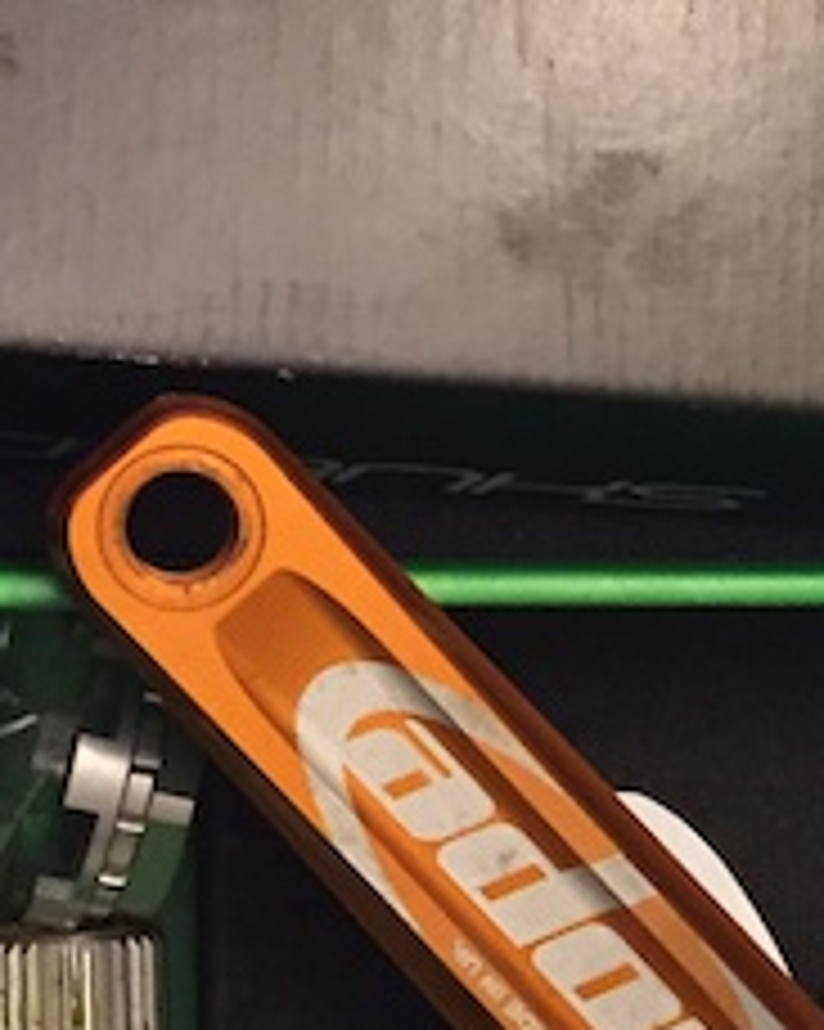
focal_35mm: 99
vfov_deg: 19.3
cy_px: 648
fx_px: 3020
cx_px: 693
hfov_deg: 15.4
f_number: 2.2
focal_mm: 4.15
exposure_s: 1/17
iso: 400
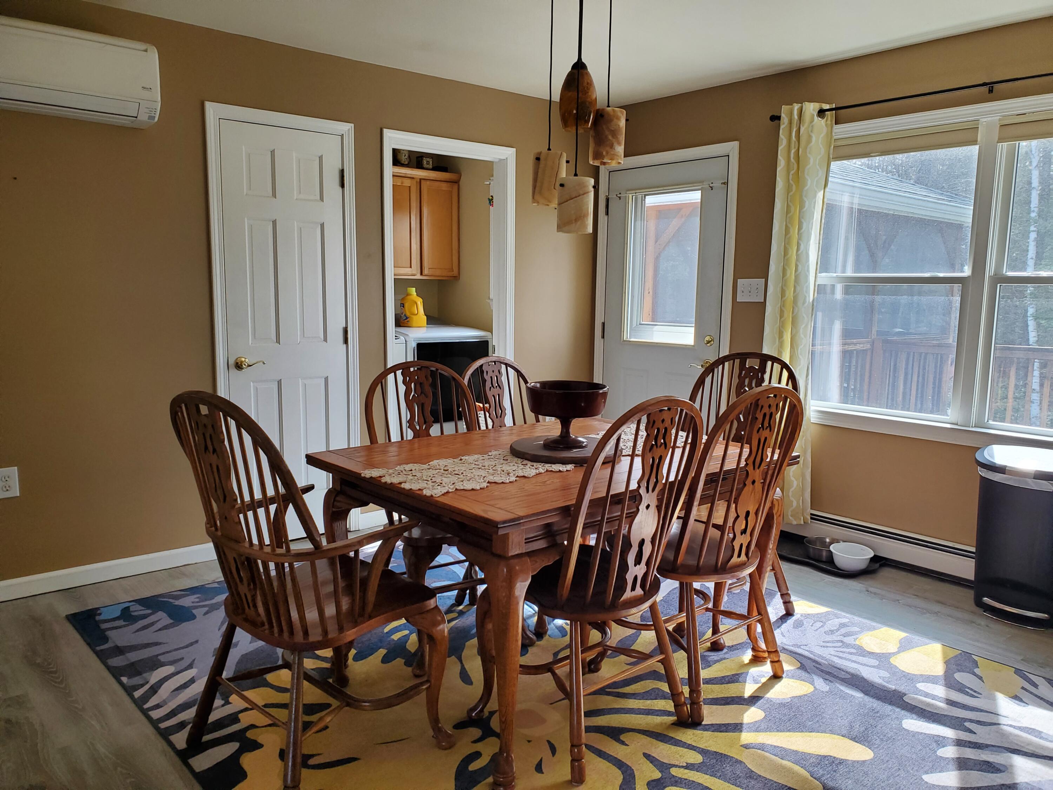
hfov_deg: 67.3
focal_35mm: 26
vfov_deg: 53.1
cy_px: 395
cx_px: 526
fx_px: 791
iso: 125
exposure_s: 1/90
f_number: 2.4
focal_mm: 4.3
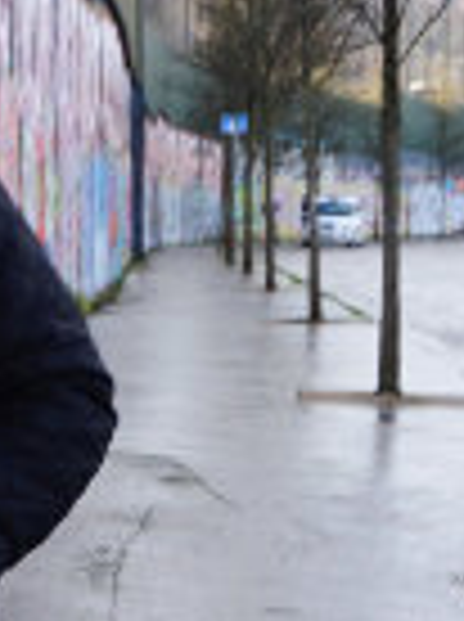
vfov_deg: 11.2
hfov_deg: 7.8
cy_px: 475
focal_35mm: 176
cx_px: -671
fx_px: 3152
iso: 100
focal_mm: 21
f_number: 6.3
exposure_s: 1/60
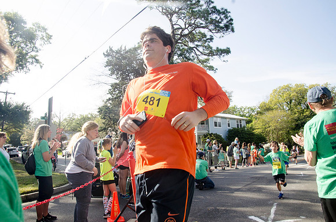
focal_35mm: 24
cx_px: 168
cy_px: 111
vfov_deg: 52.9
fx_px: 224
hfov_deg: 73.9
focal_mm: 16
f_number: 10
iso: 640
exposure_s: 1/500
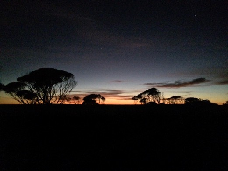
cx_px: 114
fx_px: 191
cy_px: 86
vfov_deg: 48.2
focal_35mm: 29
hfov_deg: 61.7
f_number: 2.2
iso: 2000
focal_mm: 4.15
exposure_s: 1/15
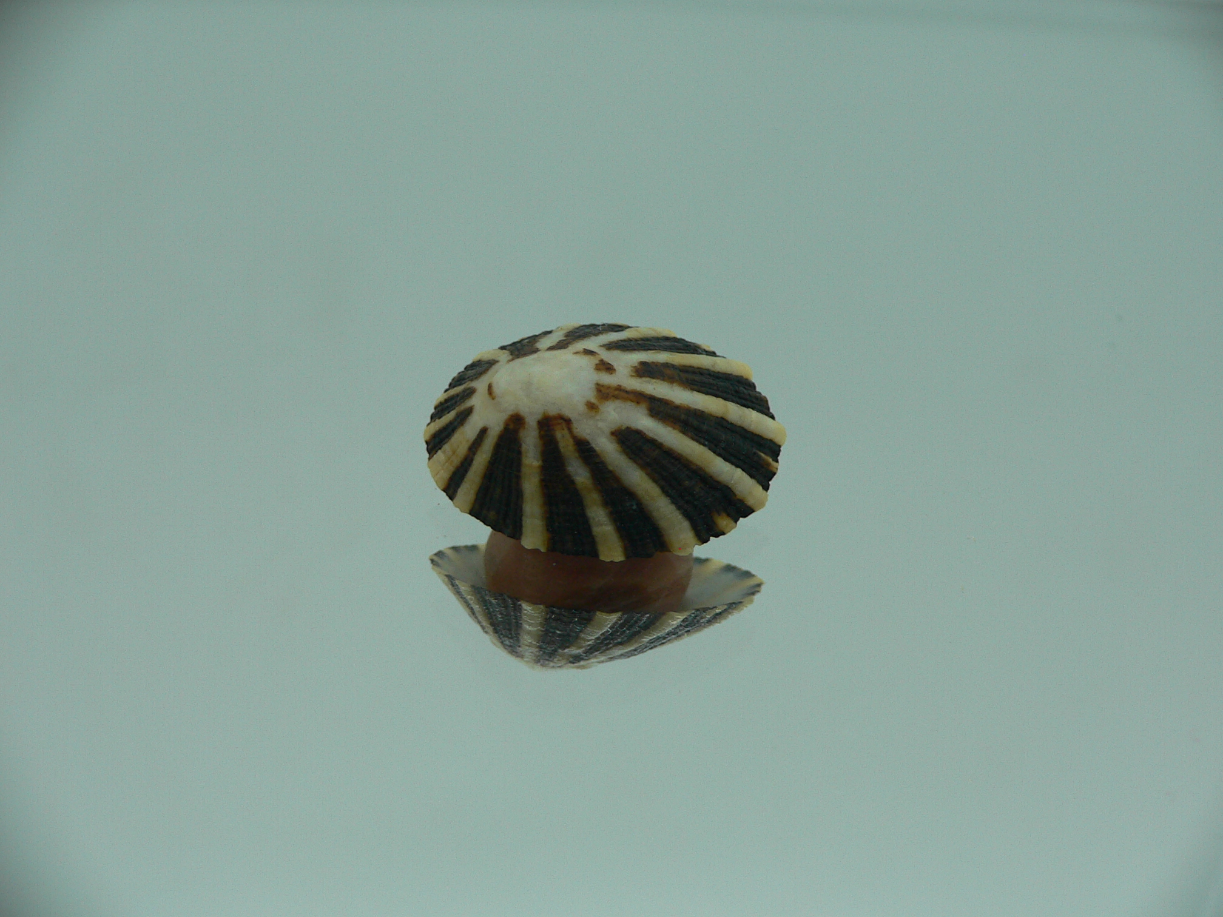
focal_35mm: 35
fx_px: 1237
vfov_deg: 40.7
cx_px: 612
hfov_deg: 52.6
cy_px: 458
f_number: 2.8
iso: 80
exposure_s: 1/60
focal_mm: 4.6
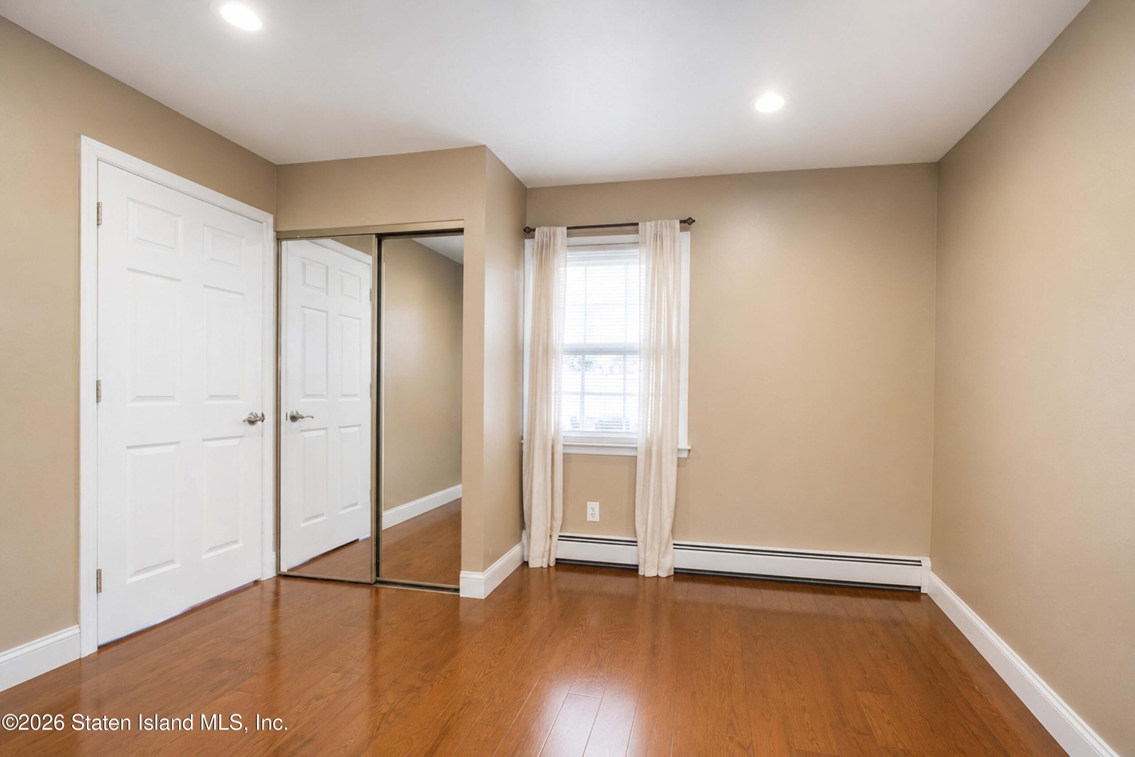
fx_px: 473
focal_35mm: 15
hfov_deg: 100.4
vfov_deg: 77.3
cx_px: 568
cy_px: 378
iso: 1600
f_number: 8
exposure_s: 1/60
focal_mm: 10
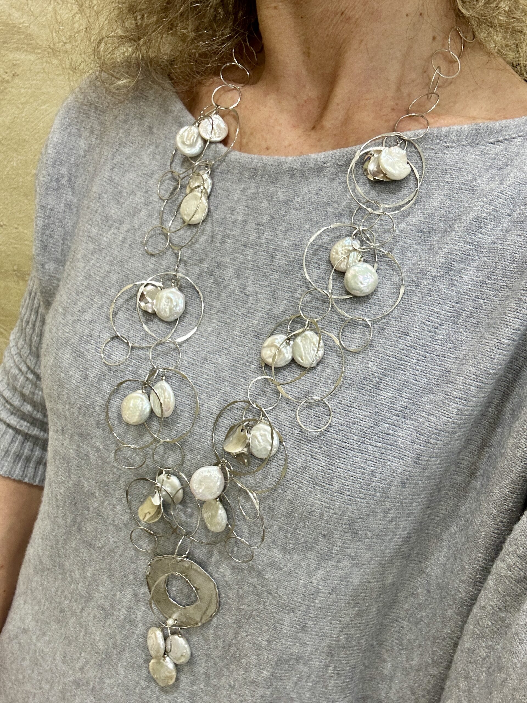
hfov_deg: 46.8
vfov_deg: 60.0
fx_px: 609
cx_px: 264
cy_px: 352
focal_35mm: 30
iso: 64
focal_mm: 2.69
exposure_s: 1/100
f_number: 1.9
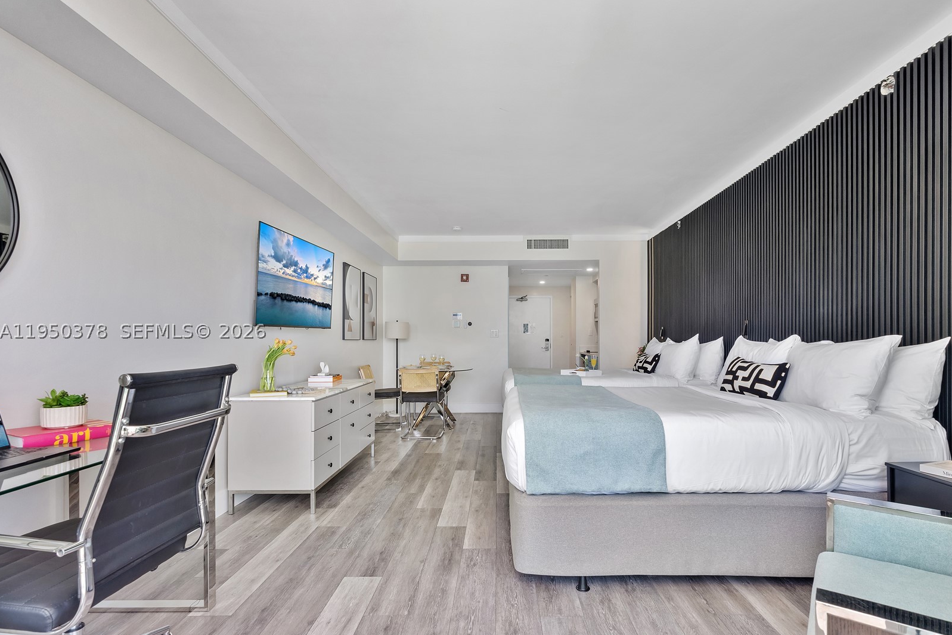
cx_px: 500
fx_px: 450
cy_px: 330
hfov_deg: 93.2
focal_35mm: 17
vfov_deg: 70.4
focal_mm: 16
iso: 640
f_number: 8
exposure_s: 1/50
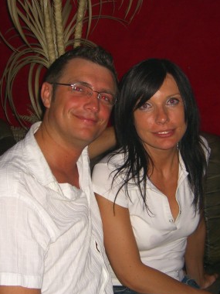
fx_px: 508
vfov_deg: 32.2
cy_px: 144
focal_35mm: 60
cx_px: 114
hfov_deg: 24.4
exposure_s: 1/60
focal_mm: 7.9
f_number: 2.8
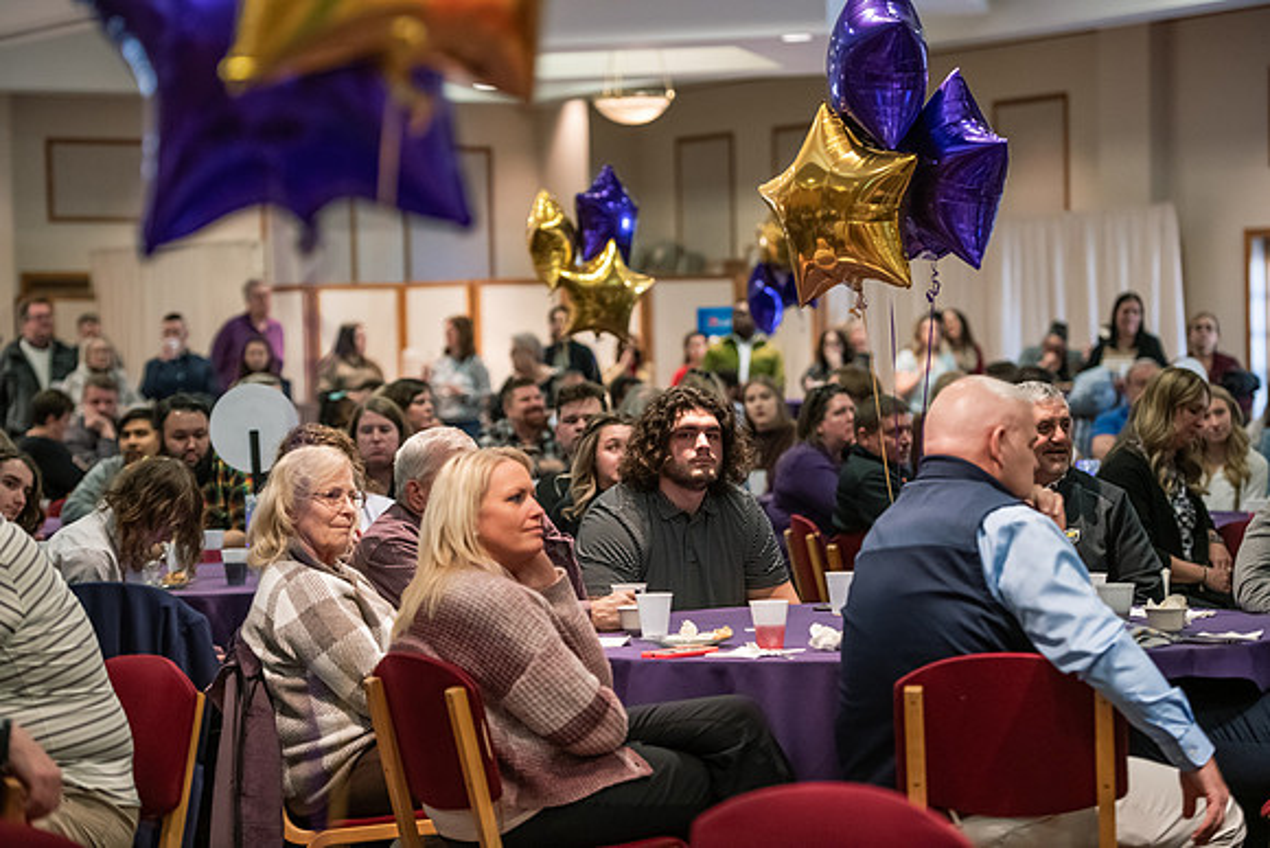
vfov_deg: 13.7
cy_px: 424
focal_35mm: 100
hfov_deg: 20.4
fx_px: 3528
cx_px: 635
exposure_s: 1/160
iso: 3200
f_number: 3.2
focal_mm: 100
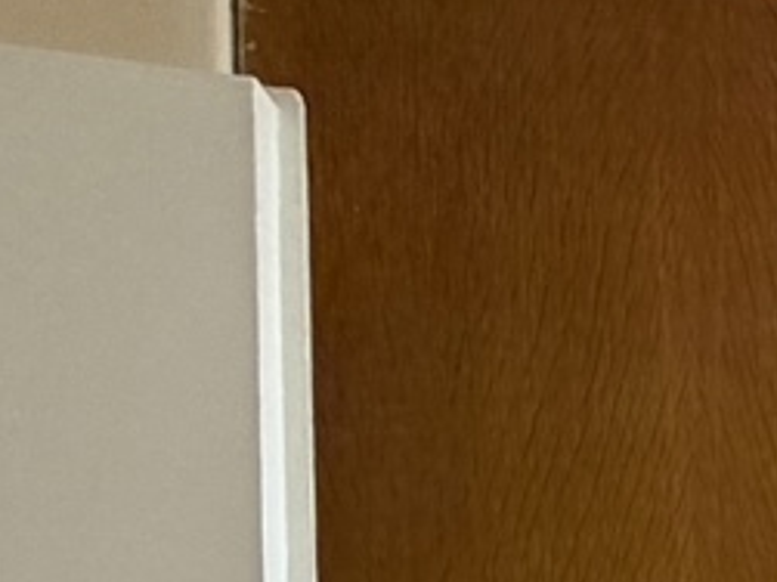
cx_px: 2117
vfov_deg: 12.1
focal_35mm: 107
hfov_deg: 12.2
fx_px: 2401
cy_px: 1201
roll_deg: +0.6
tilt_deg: -1.2
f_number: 2.2
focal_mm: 2.22
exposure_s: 1/100
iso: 250
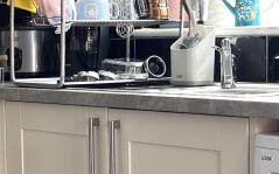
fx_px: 897
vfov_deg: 11.1
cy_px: 103
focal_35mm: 118
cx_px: 83
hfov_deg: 17.6
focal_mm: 5.1
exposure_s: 1/124
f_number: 1.6
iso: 32
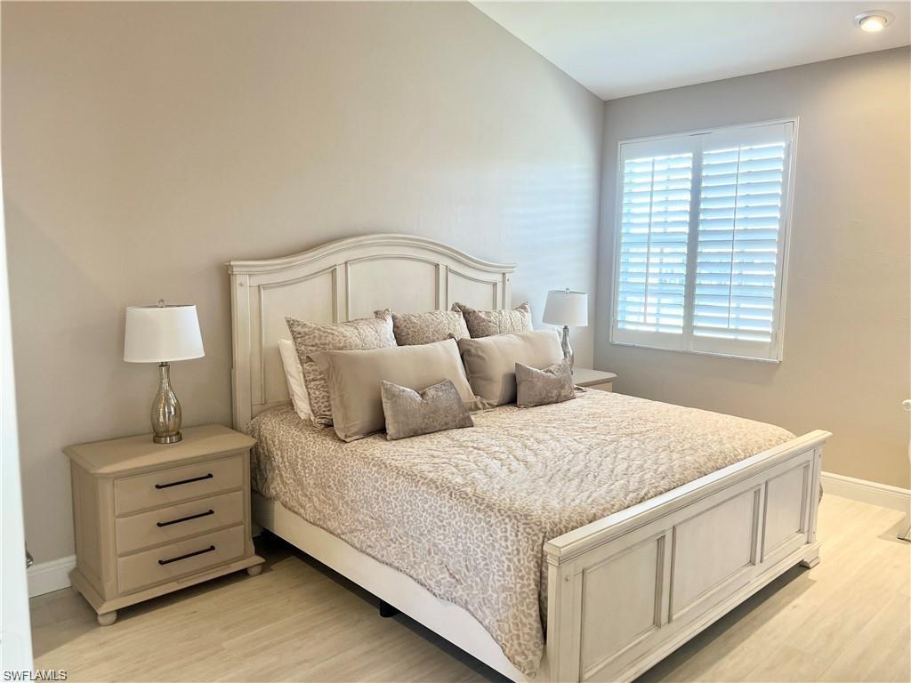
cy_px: 342
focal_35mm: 26
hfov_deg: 67.3
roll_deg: -1.3
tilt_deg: -7.5
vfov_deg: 53.1
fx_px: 684
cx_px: 456
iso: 100
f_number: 1.5
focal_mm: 5.7
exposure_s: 1/60
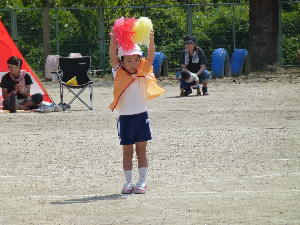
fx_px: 3328
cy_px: 112
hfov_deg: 5.2
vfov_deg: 3.9
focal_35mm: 384
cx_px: 150
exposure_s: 1/640
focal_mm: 68.8
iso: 160
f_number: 5.9
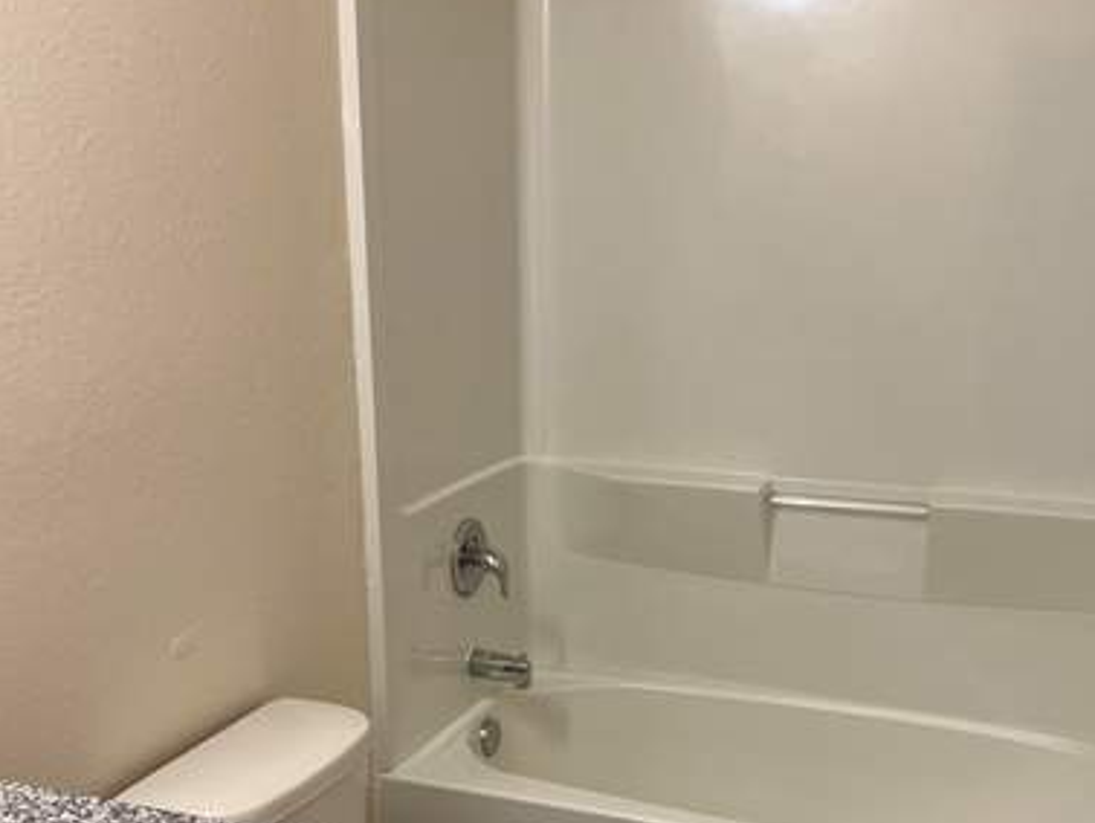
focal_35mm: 44
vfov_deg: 32.6
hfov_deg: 42.9
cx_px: 597
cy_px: 568
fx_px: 1393
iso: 80
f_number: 1.5
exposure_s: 1/120
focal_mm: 5.7
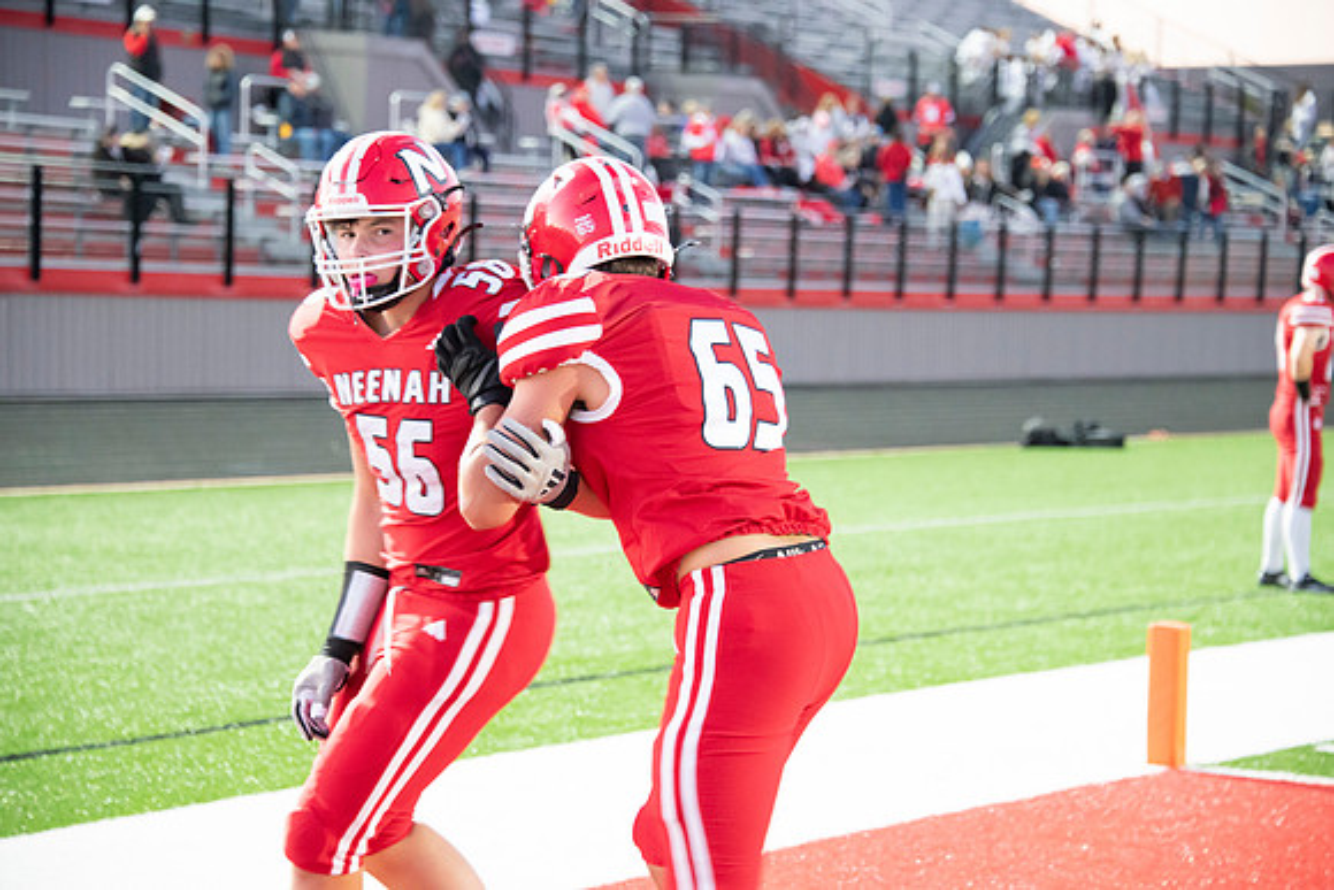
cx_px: 667
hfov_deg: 16.4
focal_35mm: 125
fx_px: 4633
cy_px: 445
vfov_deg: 11.0
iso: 8000
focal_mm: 125
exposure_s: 1/125
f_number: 5.6
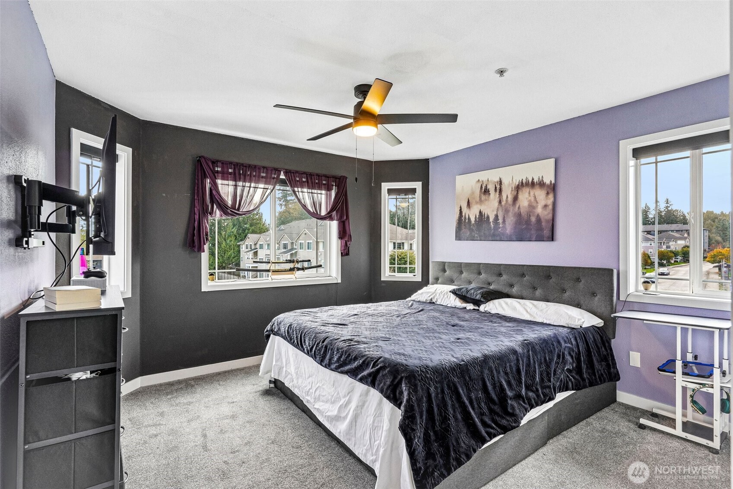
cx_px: 366
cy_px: 244
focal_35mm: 17
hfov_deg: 93.3
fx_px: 346
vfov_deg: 70.4
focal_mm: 17
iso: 2000
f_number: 8
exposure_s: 1/125
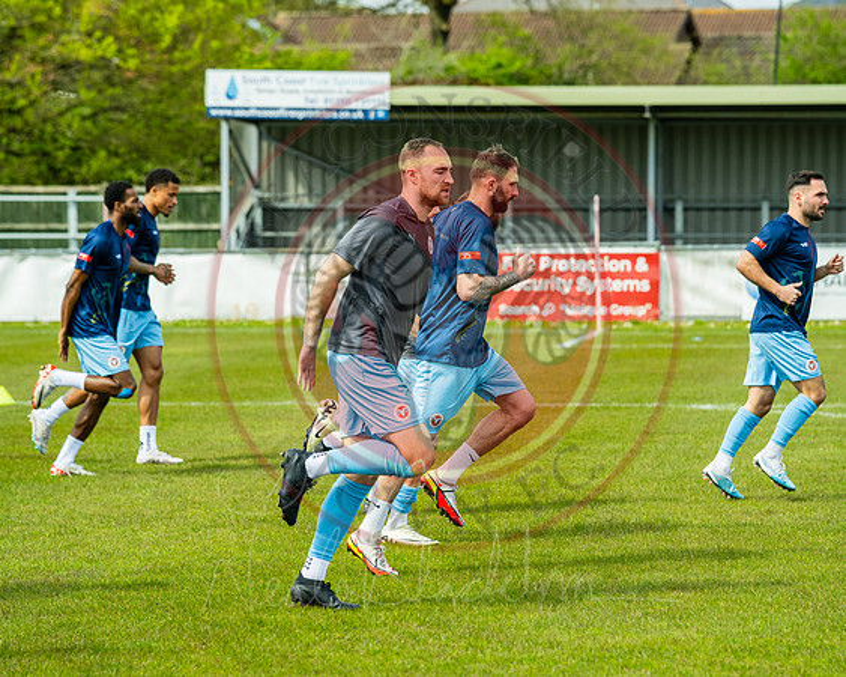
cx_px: 432
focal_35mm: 154
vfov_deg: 10.0
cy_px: 338
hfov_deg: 12.5
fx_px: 3848
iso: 400
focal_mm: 135
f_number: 4
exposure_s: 1/2500
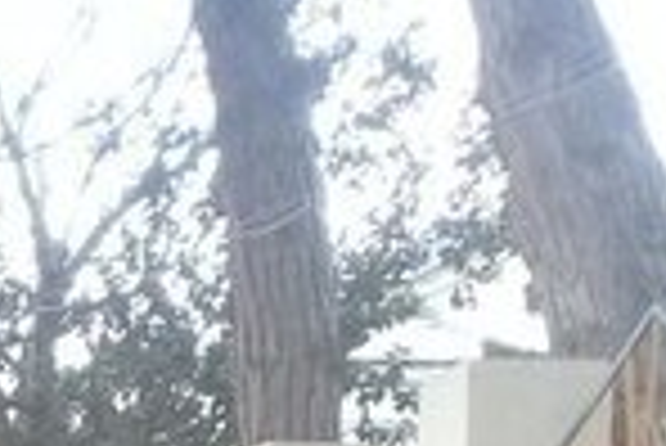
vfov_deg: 8.6
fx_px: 2667
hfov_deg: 12.2
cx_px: -760
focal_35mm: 144
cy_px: 1101
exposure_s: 1/186
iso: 50
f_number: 2.2
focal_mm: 3.3
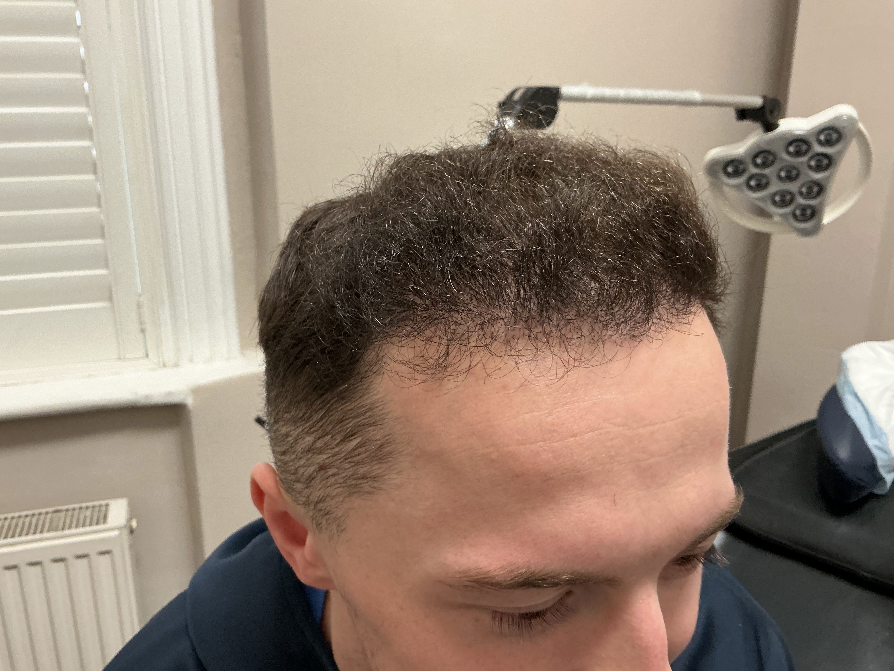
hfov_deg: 61.7
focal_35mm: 29
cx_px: 447
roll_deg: -0.1
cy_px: 336
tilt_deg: -17.2
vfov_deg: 48.2
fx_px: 749
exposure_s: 1/50
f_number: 1.8
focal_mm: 3
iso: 160
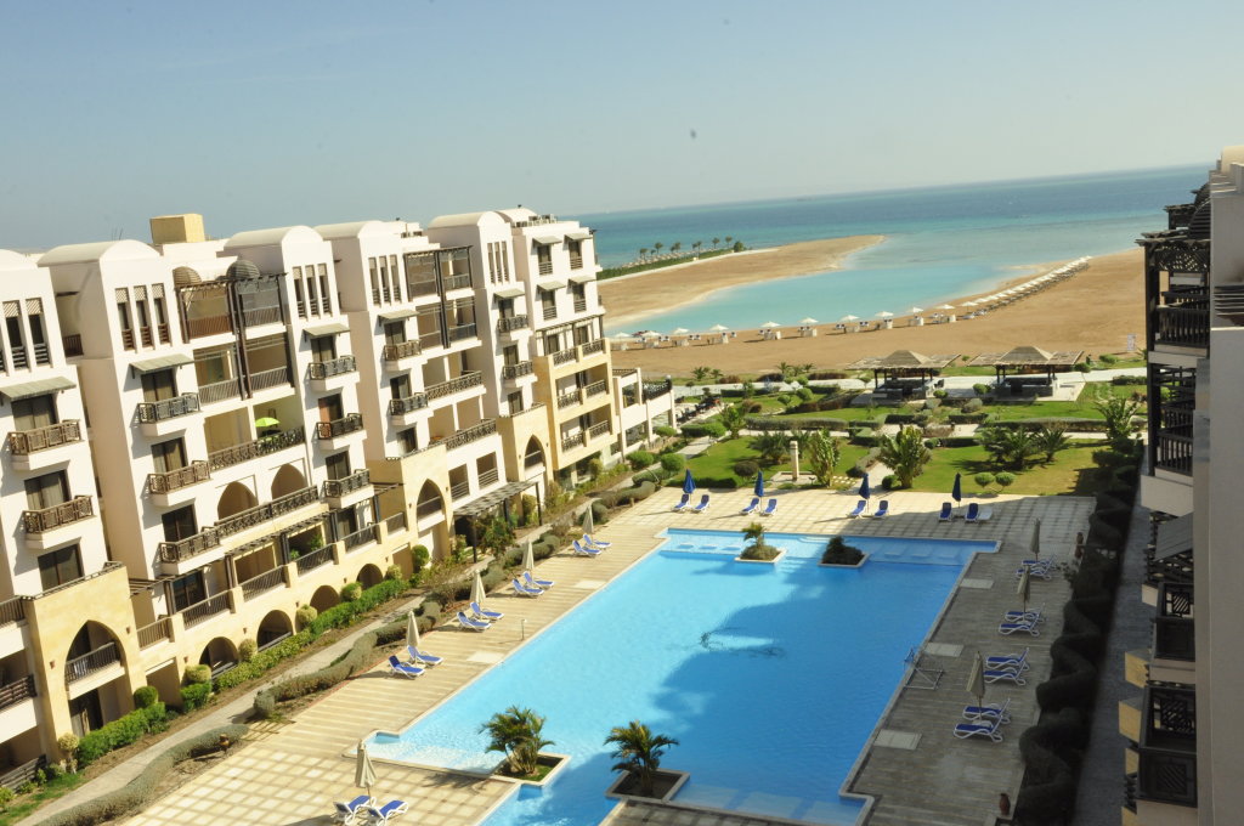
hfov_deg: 53.2
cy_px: 413
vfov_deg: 36.8
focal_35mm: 36
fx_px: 1242
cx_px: 622
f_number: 25
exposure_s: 1/200
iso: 640
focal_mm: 24
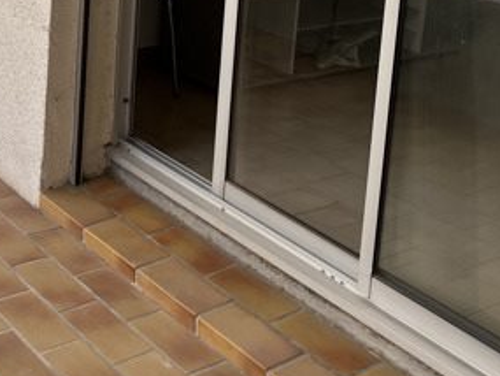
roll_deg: -3.6
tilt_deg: -10.6
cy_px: -88
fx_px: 1055
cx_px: 114
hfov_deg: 26.3
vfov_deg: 19.0
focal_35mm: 73
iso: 50
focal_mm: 5.1
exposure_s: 1/1117
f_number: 1.6
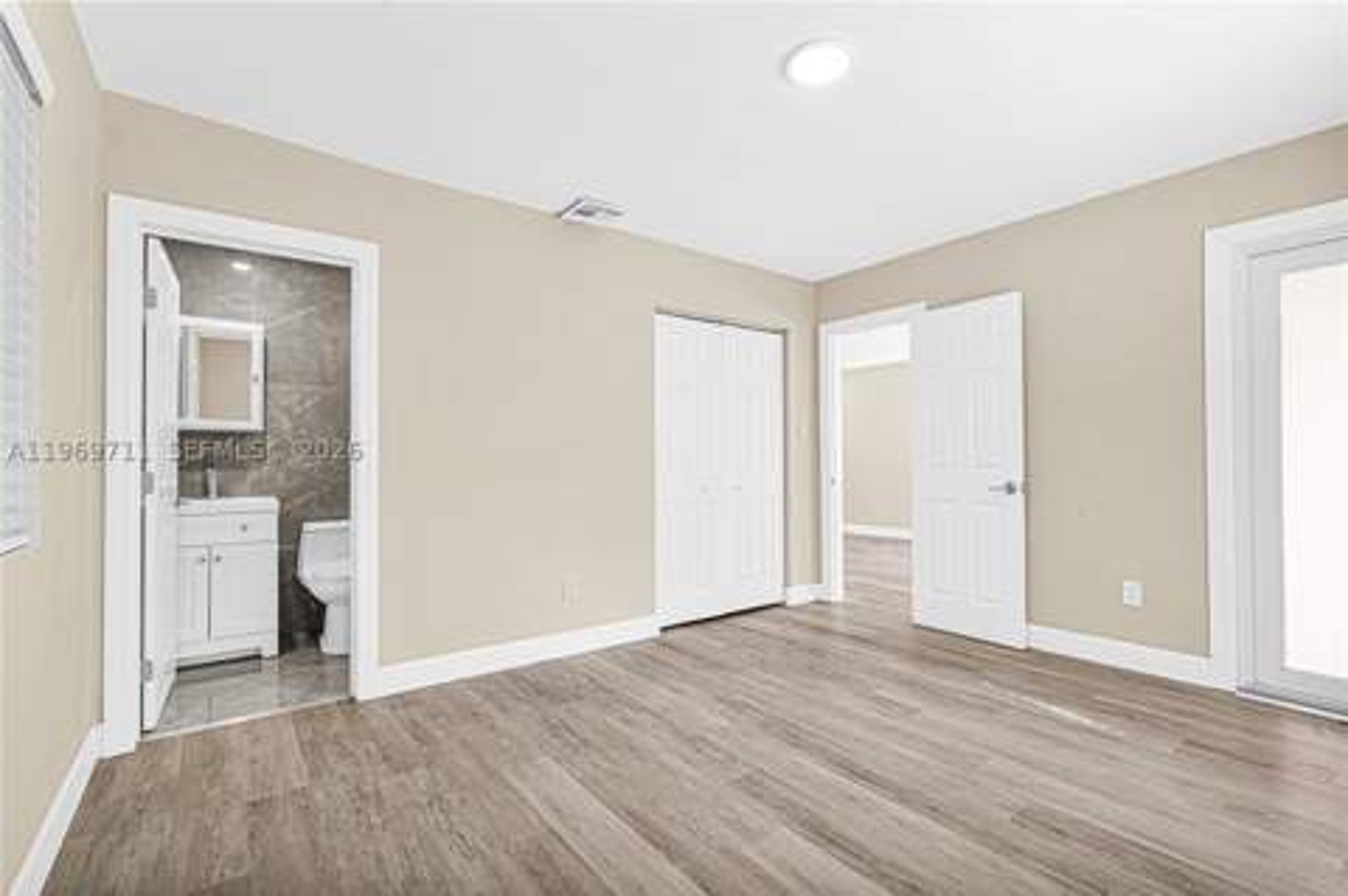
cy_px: 448
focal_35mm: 16
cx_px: 674
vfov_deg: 73.6
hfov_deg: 96.8
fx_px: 598
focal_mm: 16
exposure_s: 1/30
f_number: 7.1
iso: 250
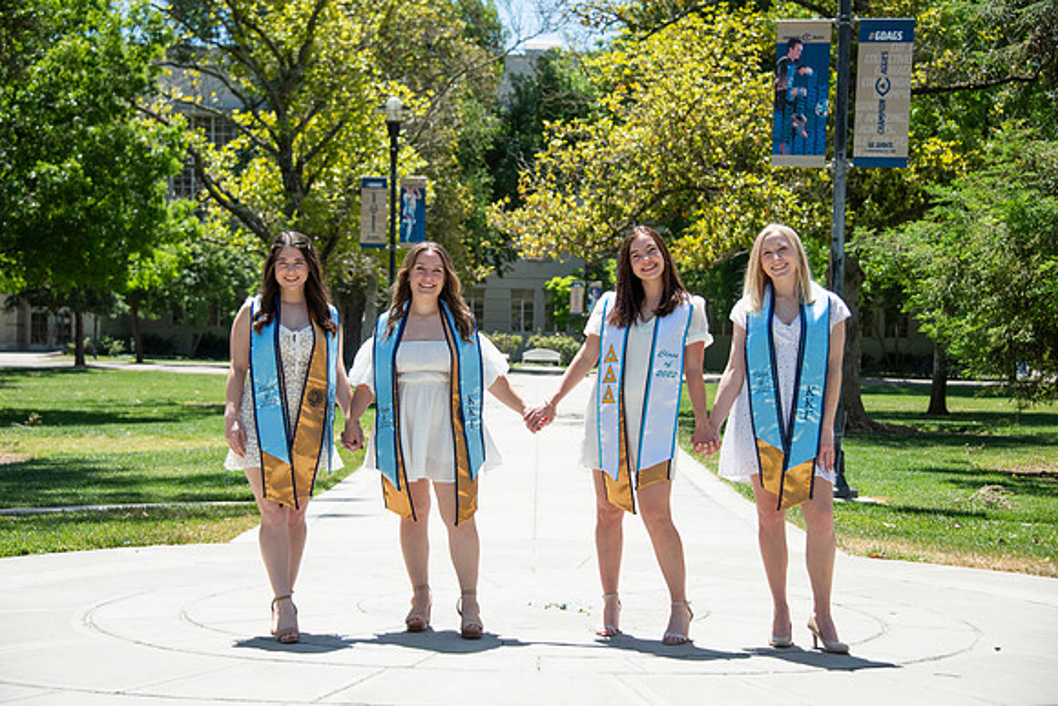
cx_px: 529
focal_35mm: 72
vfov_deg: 18.9
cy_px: 353
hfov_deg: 28.1
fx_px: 2116
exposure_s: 1/2500
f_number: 5.6
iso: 500
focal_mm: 72
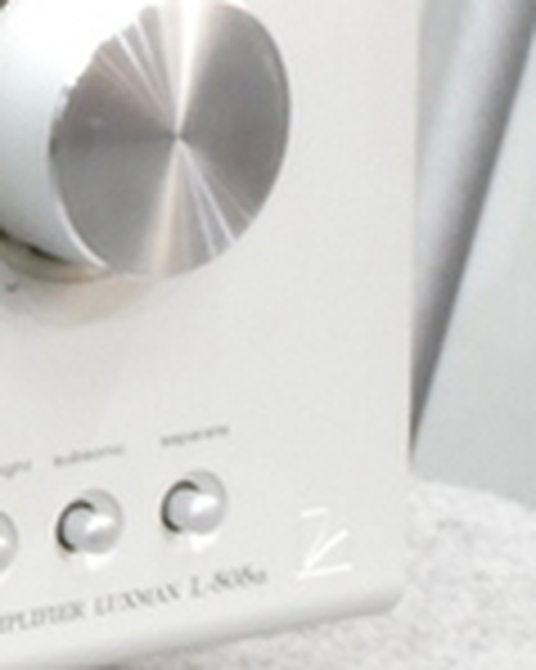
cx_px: -1518
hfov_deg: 2.1
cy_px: 45
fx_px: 14351
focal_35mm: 723
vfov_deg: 2.7
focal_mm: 20.6
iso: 200
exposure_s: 1/6
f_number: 5.1
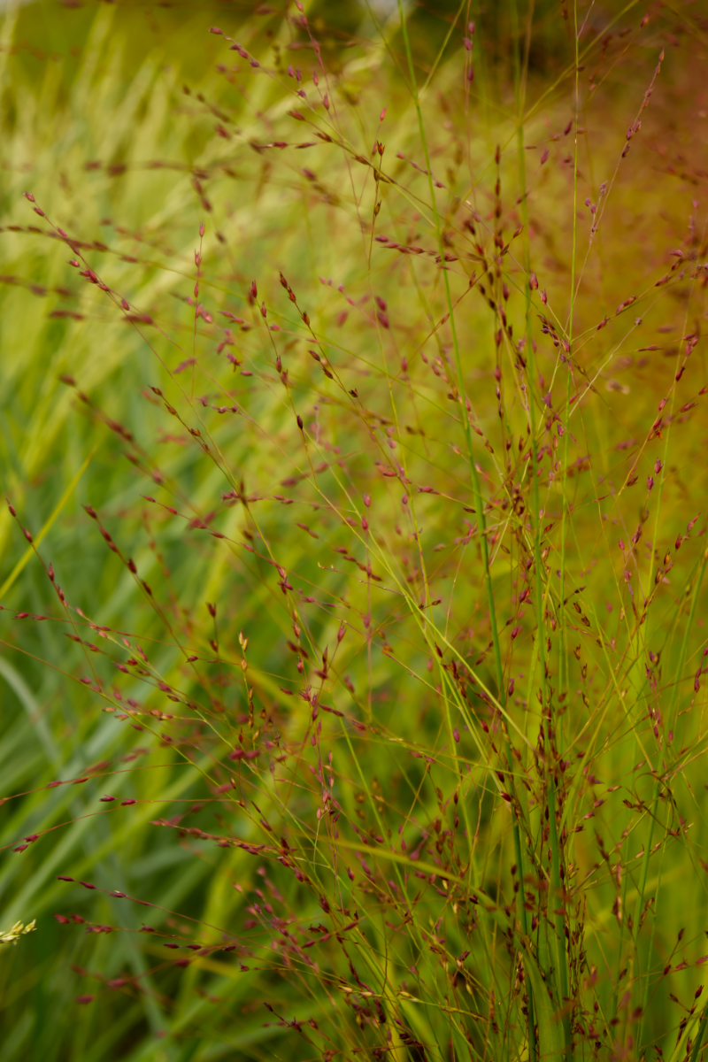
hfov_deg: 16.6
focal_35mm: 82
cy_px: 531
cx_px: 354
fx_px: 2434
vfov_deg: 24.6
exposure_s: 1/400
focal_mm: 55
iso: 125
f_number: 5.6
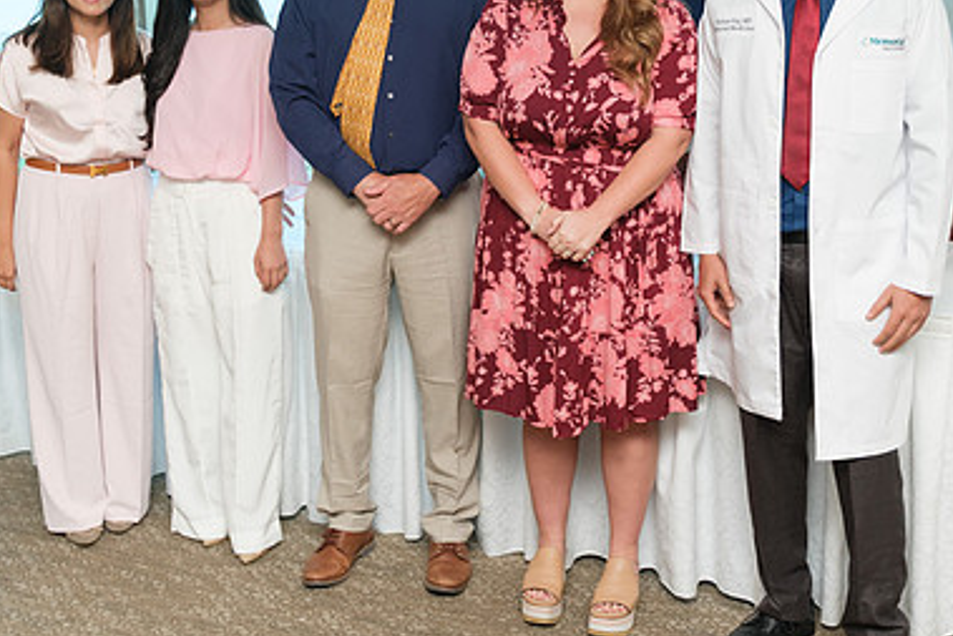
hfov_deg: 40.3
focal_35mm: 49
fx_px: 1298
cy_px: 182
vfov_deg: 27.3
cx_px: 478
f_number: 2.8
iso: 640
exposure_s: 1/125
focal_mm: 21.3
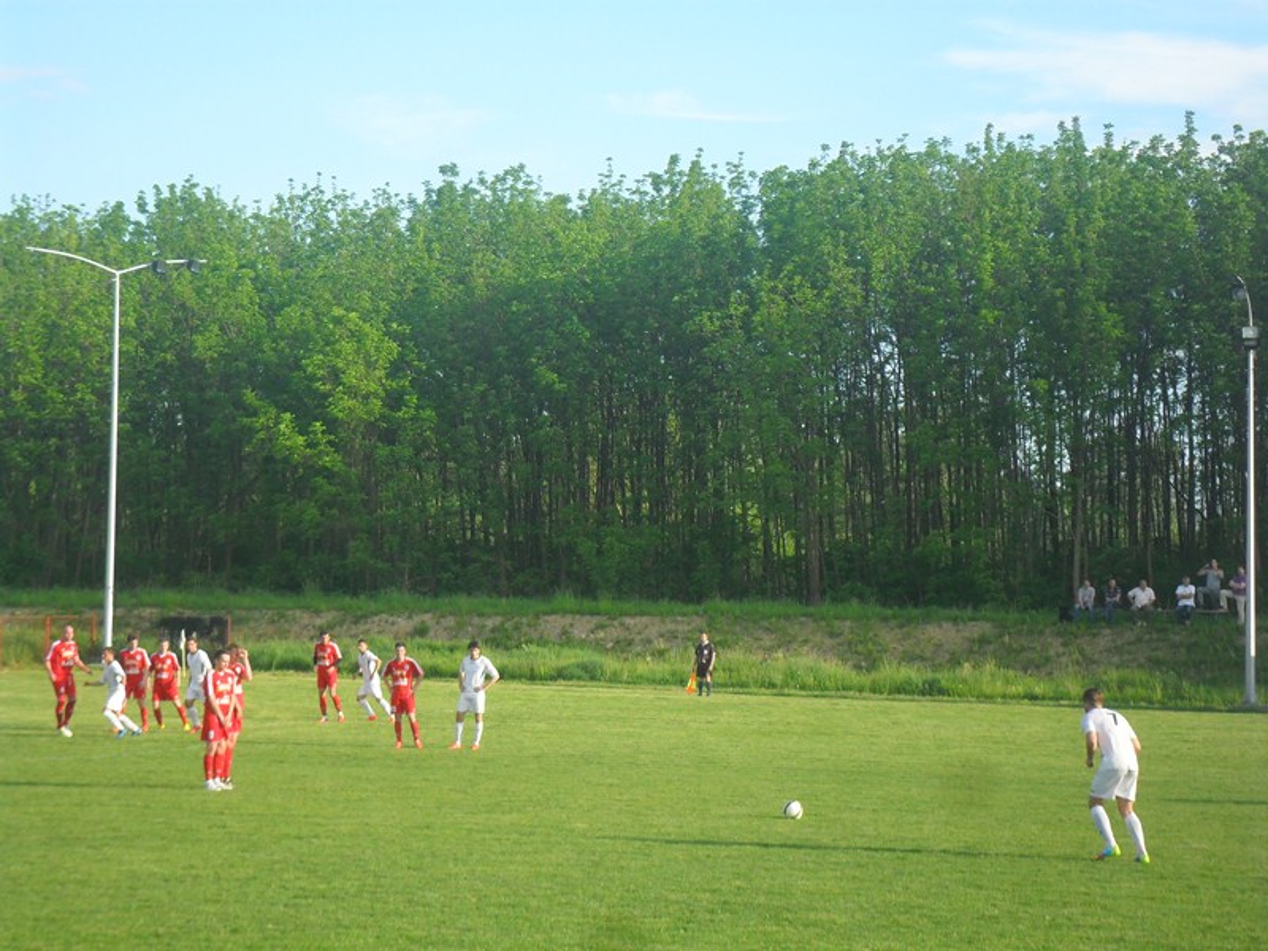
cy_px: 476
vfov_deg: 17.2
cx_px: 634
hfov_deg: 22.8
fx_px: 3150
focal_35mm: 86
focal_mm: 15.4
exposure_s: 1/180
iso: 100
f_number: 4.3
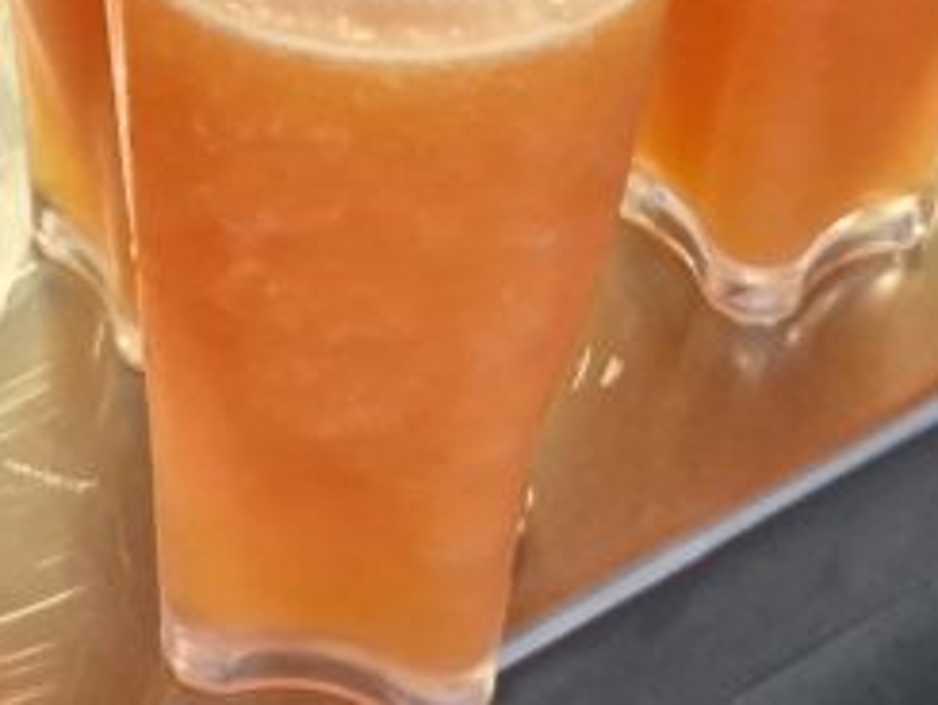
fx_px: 2603
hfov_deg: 20.4
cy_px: -333
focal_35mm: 96
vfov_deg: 14.4
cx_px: 410
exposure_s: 1/120
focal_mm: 5.4
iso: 500
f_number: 1.8
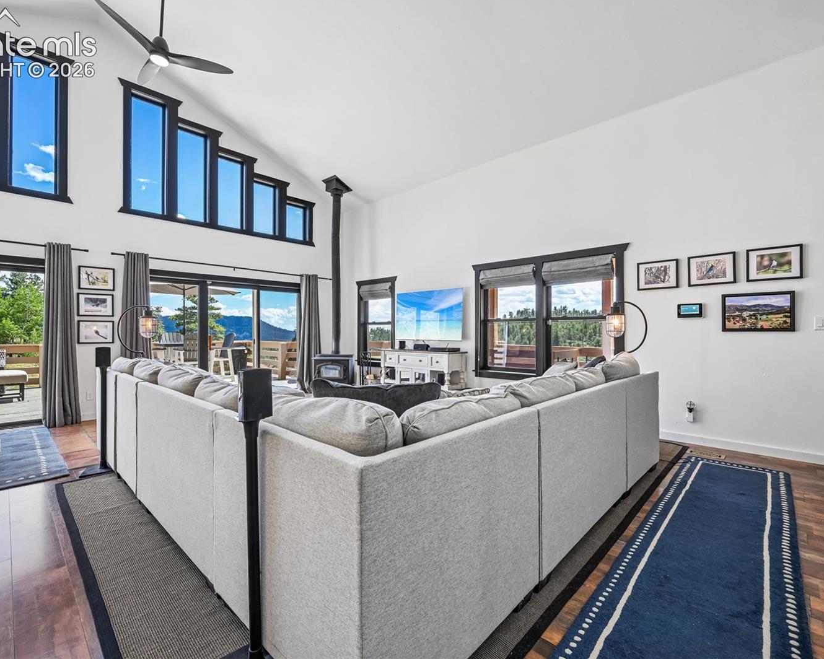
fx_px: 390
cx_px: 407
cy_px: 325
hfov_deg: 93.1
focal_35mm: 16
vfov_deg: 80.4
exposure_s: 1/15
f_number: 9
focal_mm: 14
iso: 80
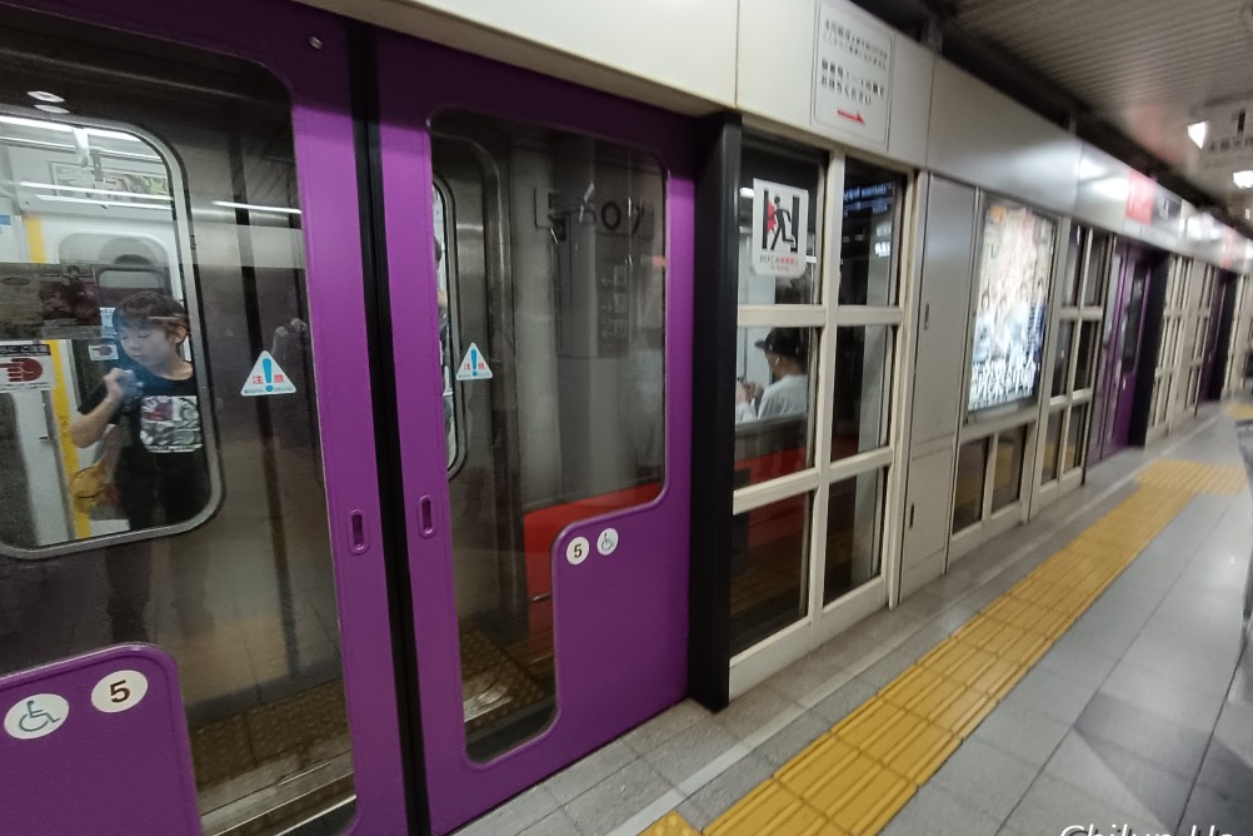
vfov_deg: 70.4
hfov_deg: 93.3
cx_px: 623
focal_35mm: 17
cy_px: 405
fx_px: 592
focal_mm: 1.66
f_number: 2.2
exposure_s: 1/50
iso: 260
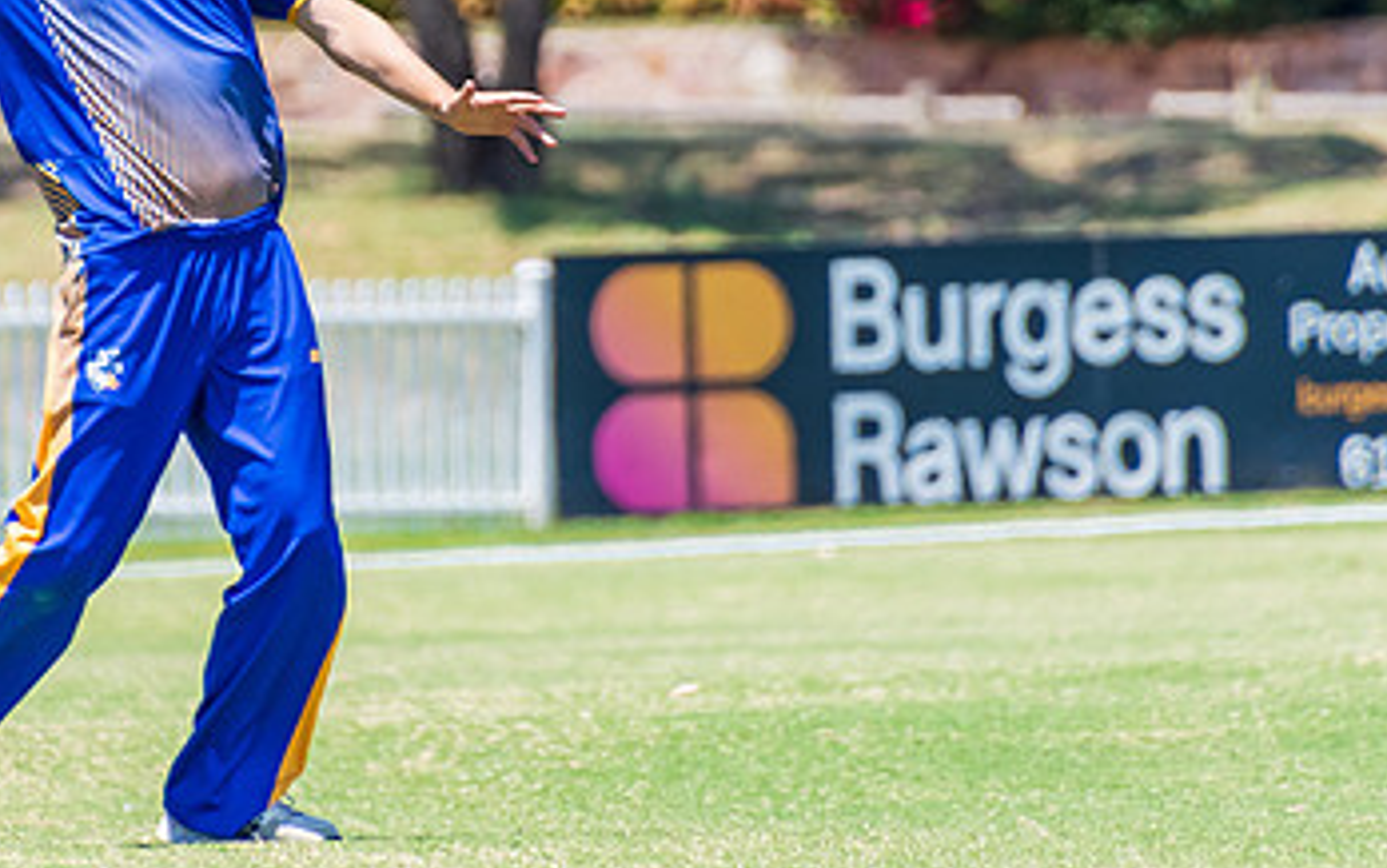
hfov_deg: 1.8
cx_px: 421
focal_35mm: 1160
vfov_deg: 1.1
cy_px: 80
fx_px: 43877
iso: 400
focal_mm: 400
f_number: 6.3
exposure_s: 1/1600
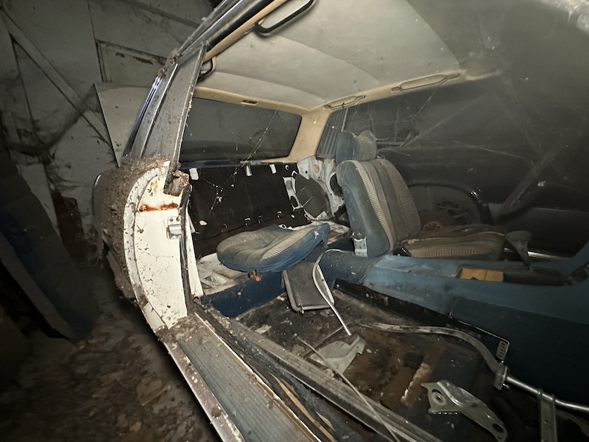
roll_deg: +2.2
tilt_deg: -14.2
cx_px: 294
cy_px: 221
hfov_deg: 102.1
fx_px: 238
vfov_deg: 85.7
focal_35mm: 14
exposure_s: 1/32
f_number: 2.2
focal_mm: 2.22
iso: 1250
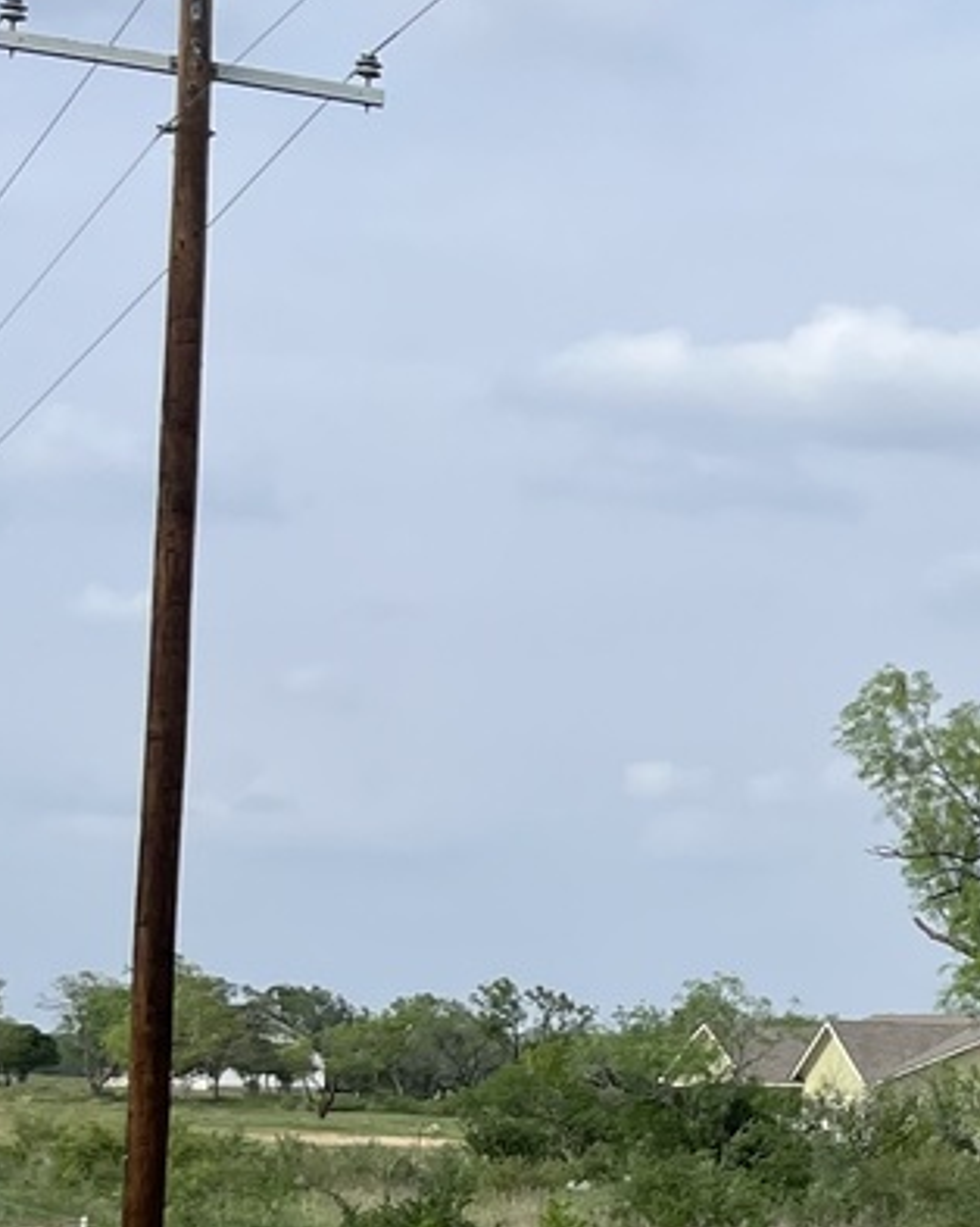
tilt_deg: +2.1
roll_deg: -0.8
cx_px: 1832
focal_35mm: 93
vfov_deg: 20.4
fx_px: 3374
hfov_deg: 14.3
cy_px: 946
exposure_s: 1/4651
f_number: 1.6
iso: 50
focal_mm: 5.1
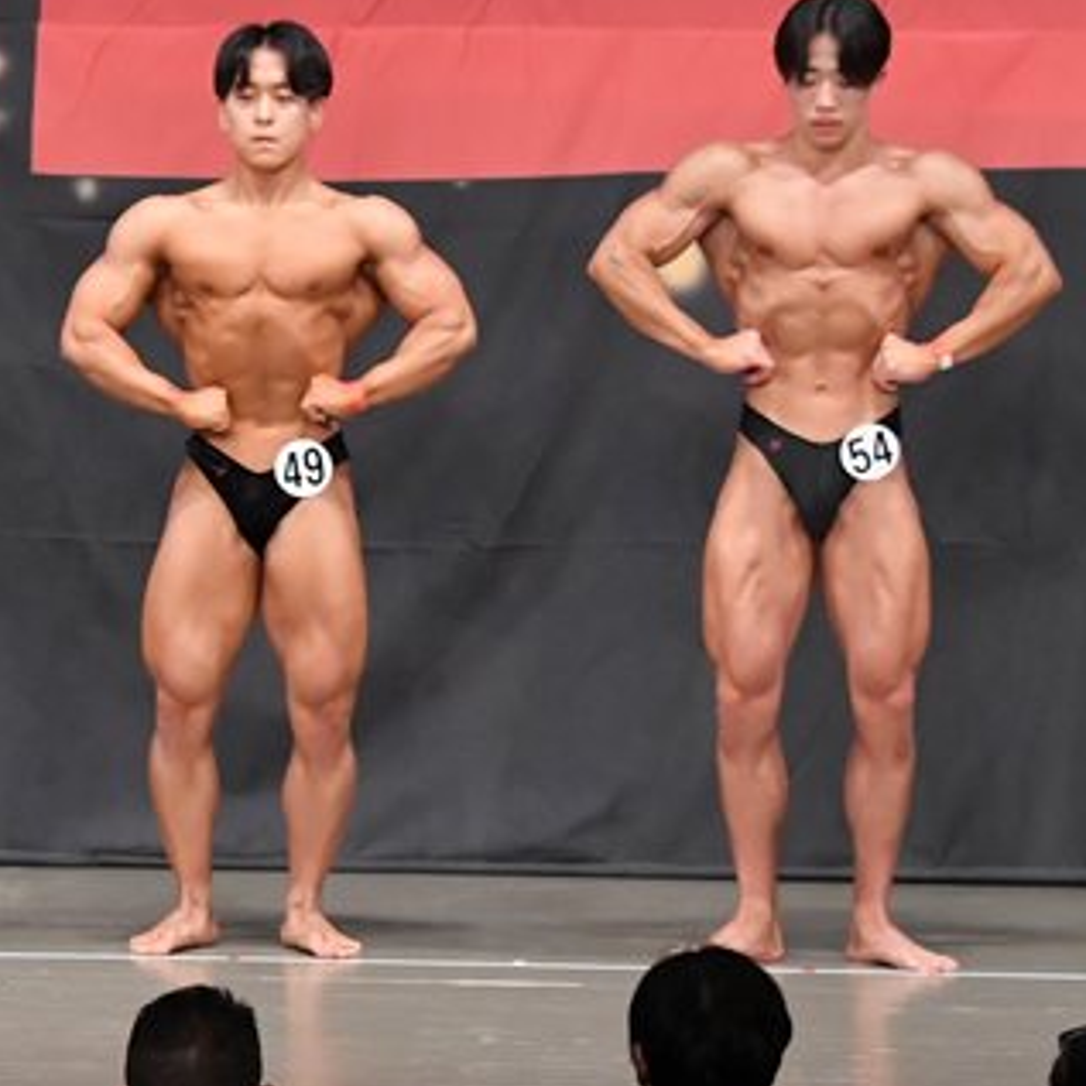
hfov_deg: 6.1
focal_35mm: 287
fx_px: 10187
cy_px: 490
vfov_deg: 6.1
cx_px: 5
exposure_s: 1/400
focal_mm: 92
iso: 6400
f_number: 5.6
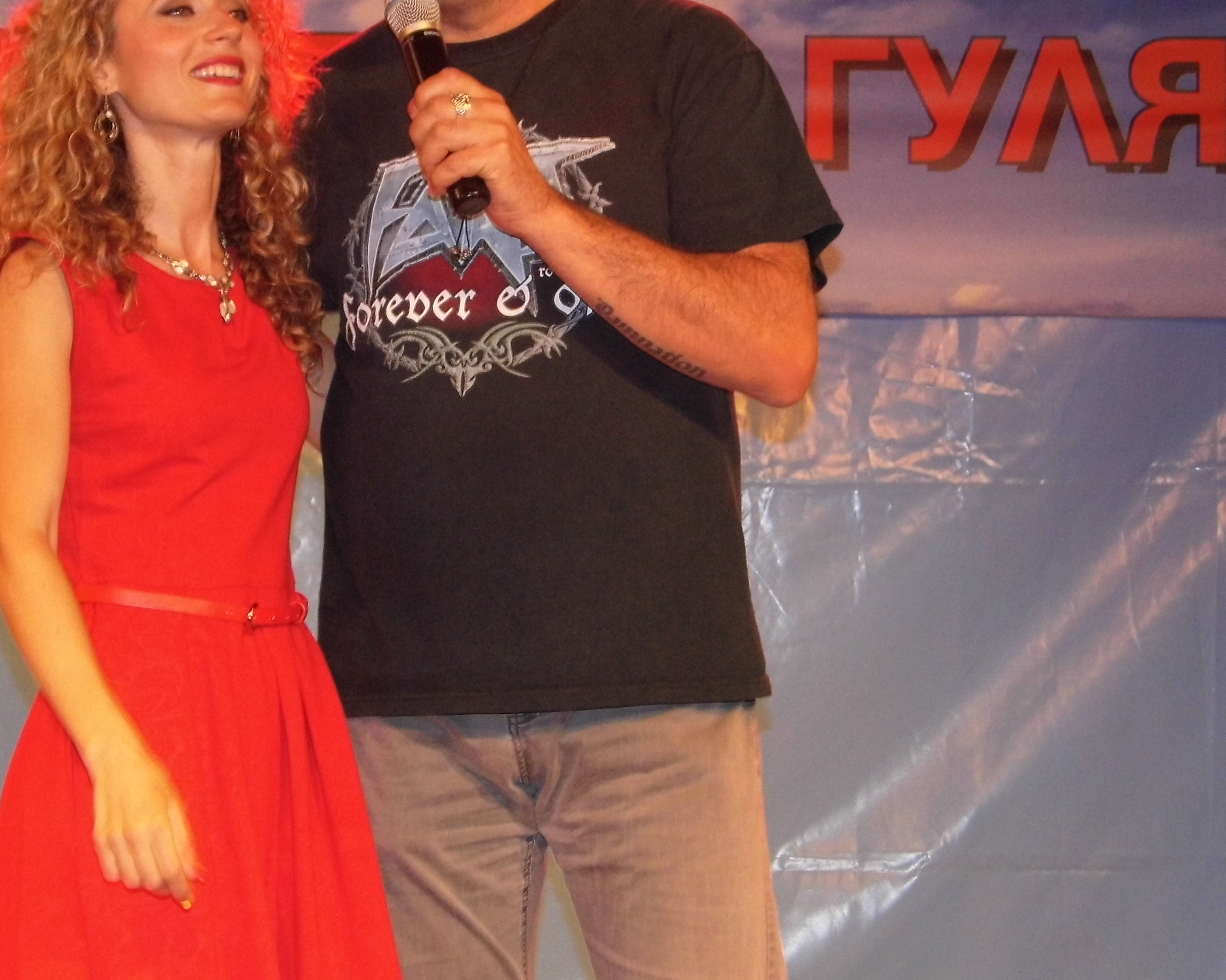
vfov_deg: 16.9
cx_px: 396
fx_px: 3302
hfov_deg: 21.0
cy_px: 330
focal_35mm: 91
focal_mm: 10.4
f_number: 3.9
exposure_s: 1/60
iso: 200
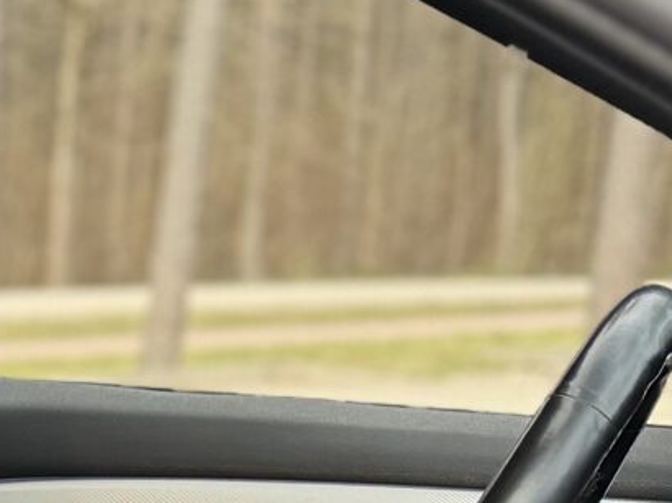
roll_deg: +0.1
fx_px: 2910
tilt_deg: -12.9
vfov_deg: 9.4
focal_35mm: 150
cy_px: 937
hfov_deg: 11.6
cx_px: -728
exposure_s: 1/190
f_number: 1.78
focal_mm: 6.76
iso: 200
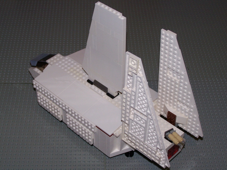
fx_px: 439
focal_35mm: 67
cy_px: 85
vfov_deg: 21.9
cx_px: 114
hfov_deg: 29.0
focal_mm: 11.1
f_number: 3.2
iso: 140
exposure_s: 1/80
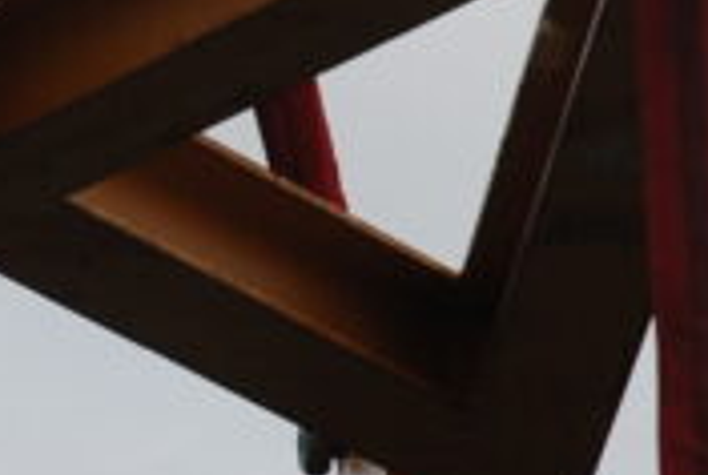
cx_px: -475
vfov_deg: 2.6
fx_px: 10323
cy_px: 115
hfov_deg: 3.9
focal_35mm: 524
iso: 140
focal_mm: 60
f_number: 5.6
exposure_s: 1/500
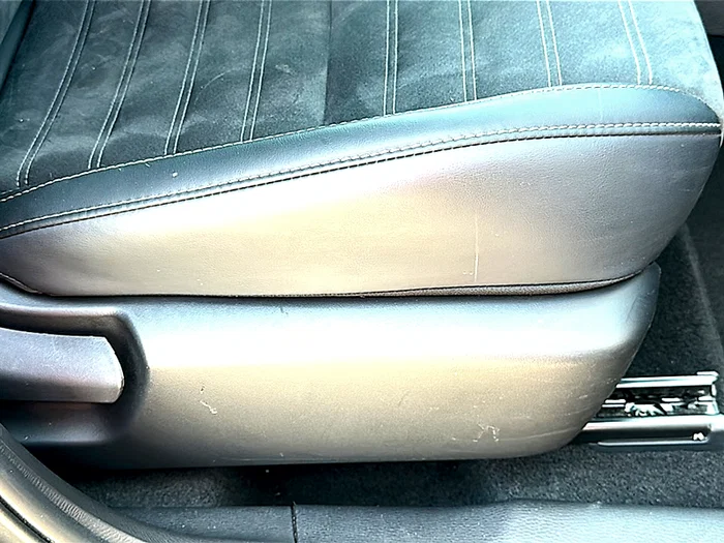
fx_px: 858
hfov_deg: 45.8
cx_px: 362
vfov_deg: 35.1
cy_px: 272
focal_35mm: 41
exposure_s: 1/65
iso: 50
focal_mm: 6.86
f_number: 1.78
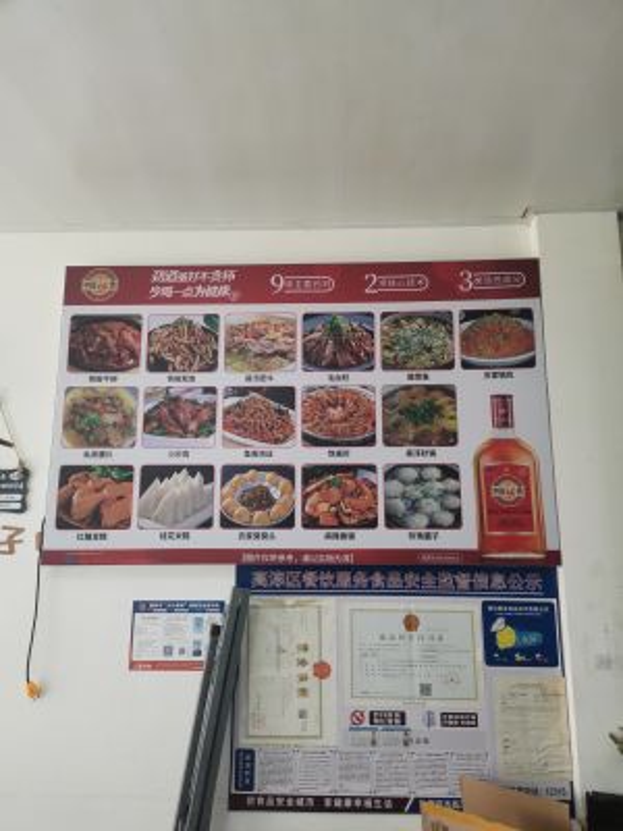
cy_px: 416
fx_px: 624
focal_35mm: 26
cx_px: 312
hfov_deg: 53.1
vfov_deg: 67.3
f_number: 1.8
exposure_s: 1/100
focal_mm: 4.75
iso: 125
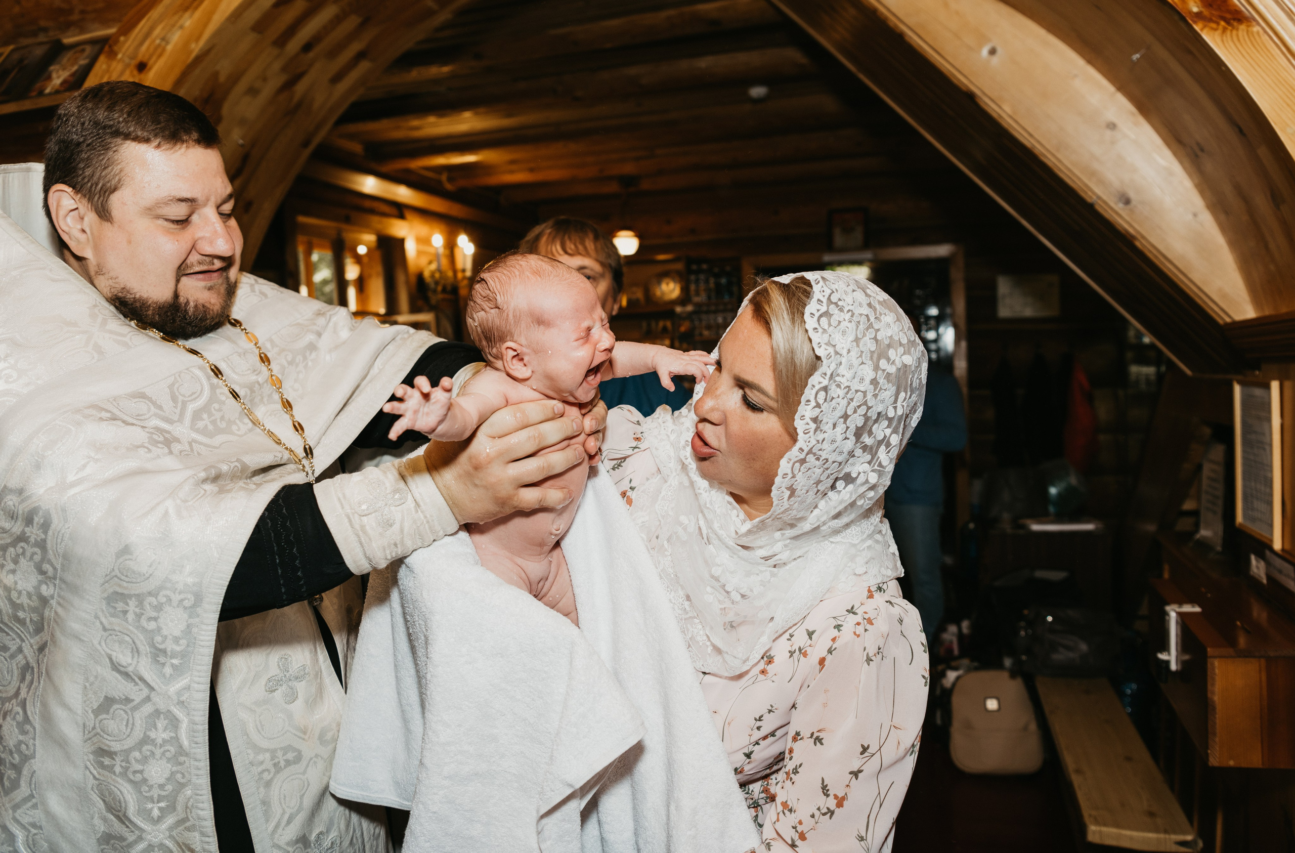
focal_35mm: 26
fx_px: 915
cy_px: 411
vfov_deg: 50.0
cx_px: 662
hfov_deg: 70.6
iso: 250
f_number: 3.5
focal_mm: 24
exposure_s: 1/160
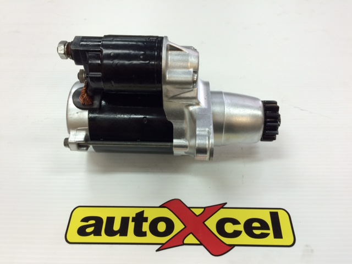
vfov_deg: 48.2
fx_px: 295
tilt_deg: -49.6
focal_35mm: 29
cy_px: 132
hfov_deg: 61.7
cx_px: 176
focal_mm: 4.15
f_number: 2.2
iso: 40
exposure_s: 1/33
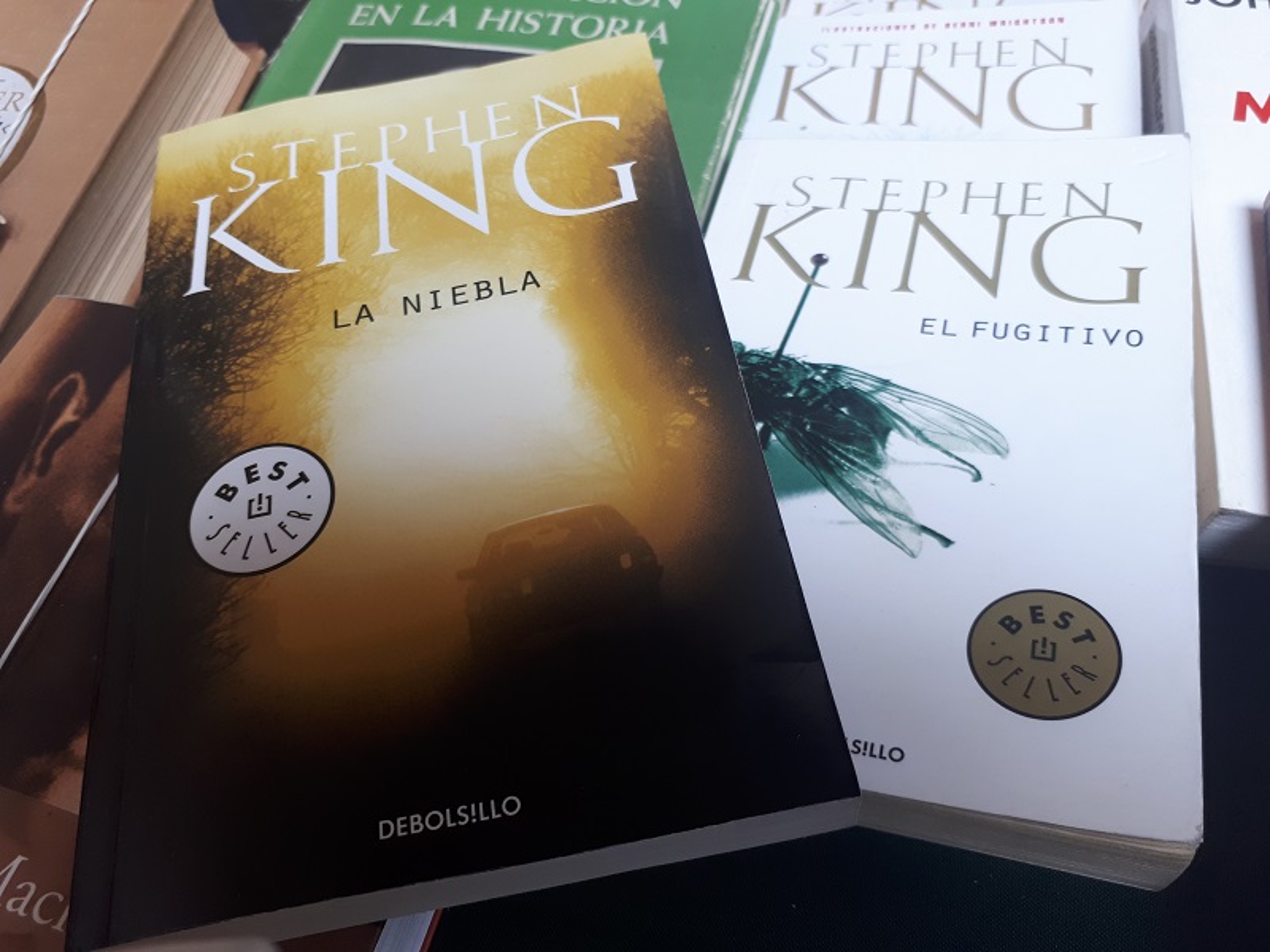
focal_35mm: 27
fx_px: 991
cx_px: 635
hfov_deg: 65.3
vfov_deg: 51.4
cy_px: 476
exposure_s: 1/33
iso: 64
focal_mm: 3.6
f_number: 1.9
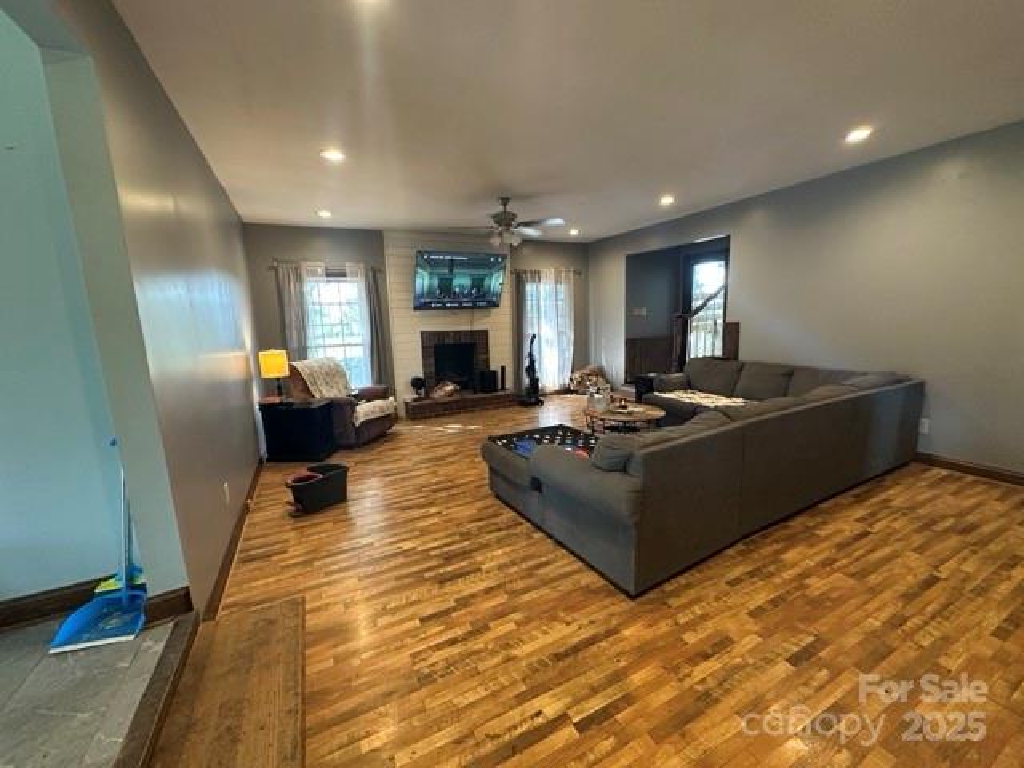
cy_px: 384
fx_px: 414
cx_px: 512
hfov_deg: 102.1
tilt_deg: -9.0
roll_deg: +1.5
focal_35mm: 14
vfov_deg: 85.7
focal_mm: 2.22
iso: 320
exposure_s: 1/60
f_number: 2.2
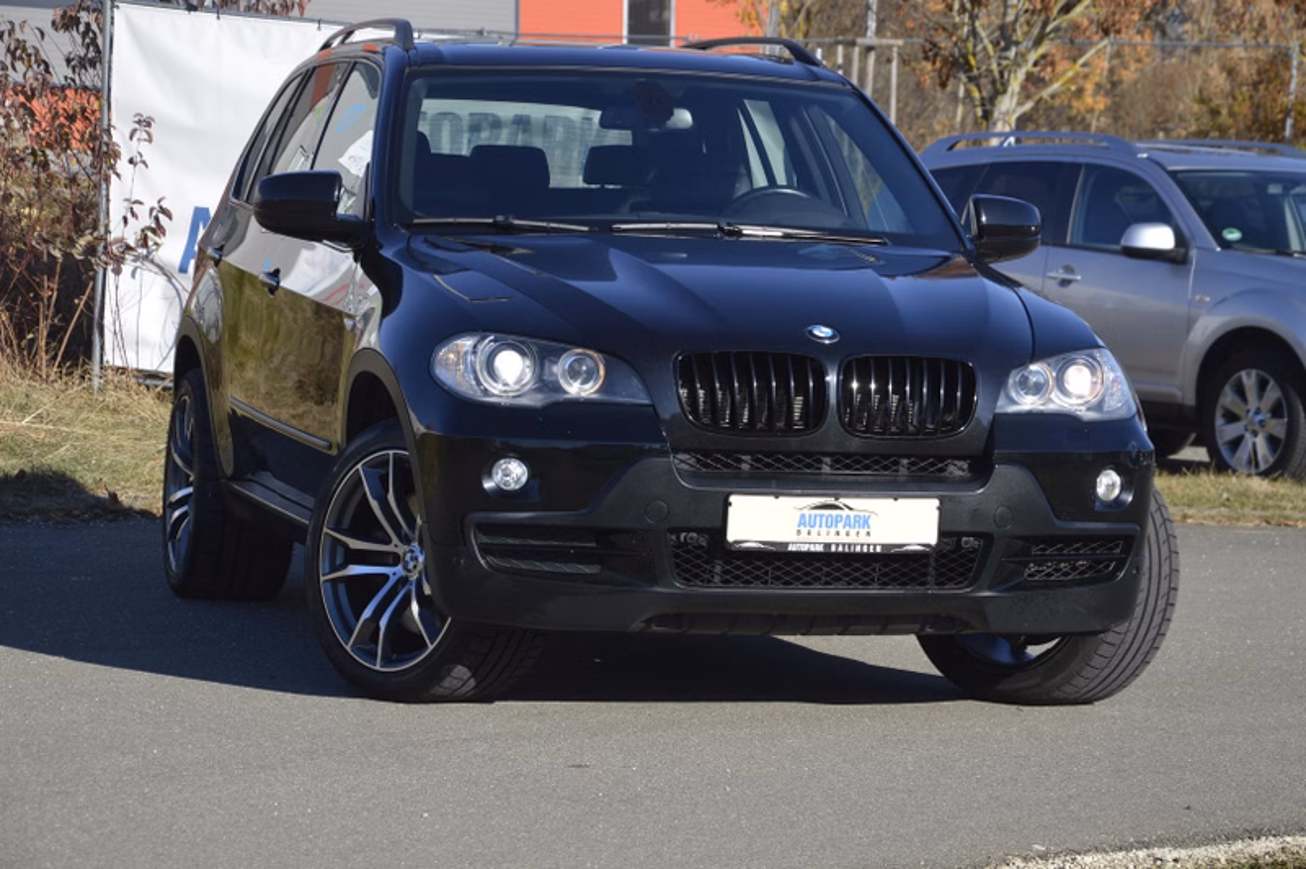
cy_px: 434
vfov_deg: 10.7
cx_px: 653
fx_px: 4622
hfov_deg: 16.1
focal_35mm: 128
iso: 100
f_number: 8
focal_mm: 85
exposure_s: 1/250
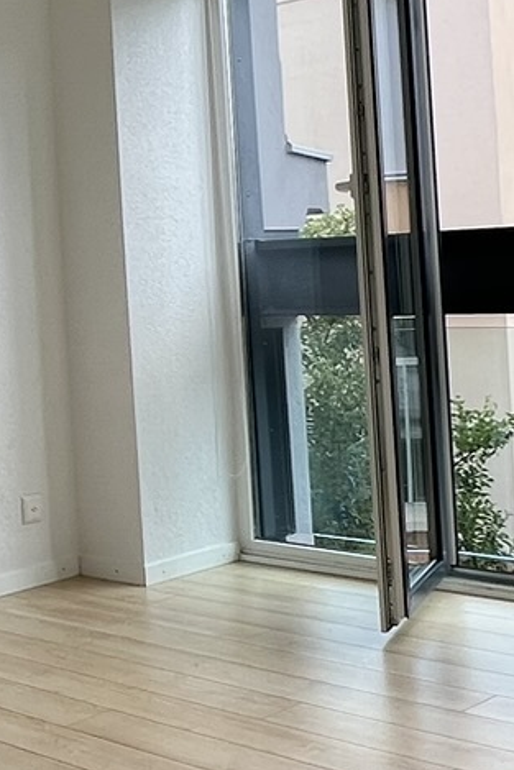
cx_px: -258
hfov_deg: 19.9
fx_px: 1263
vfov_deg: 33.8
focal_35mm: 59
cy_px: 292
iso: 32
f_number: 1.8
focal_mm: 1.57
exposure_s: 1/190
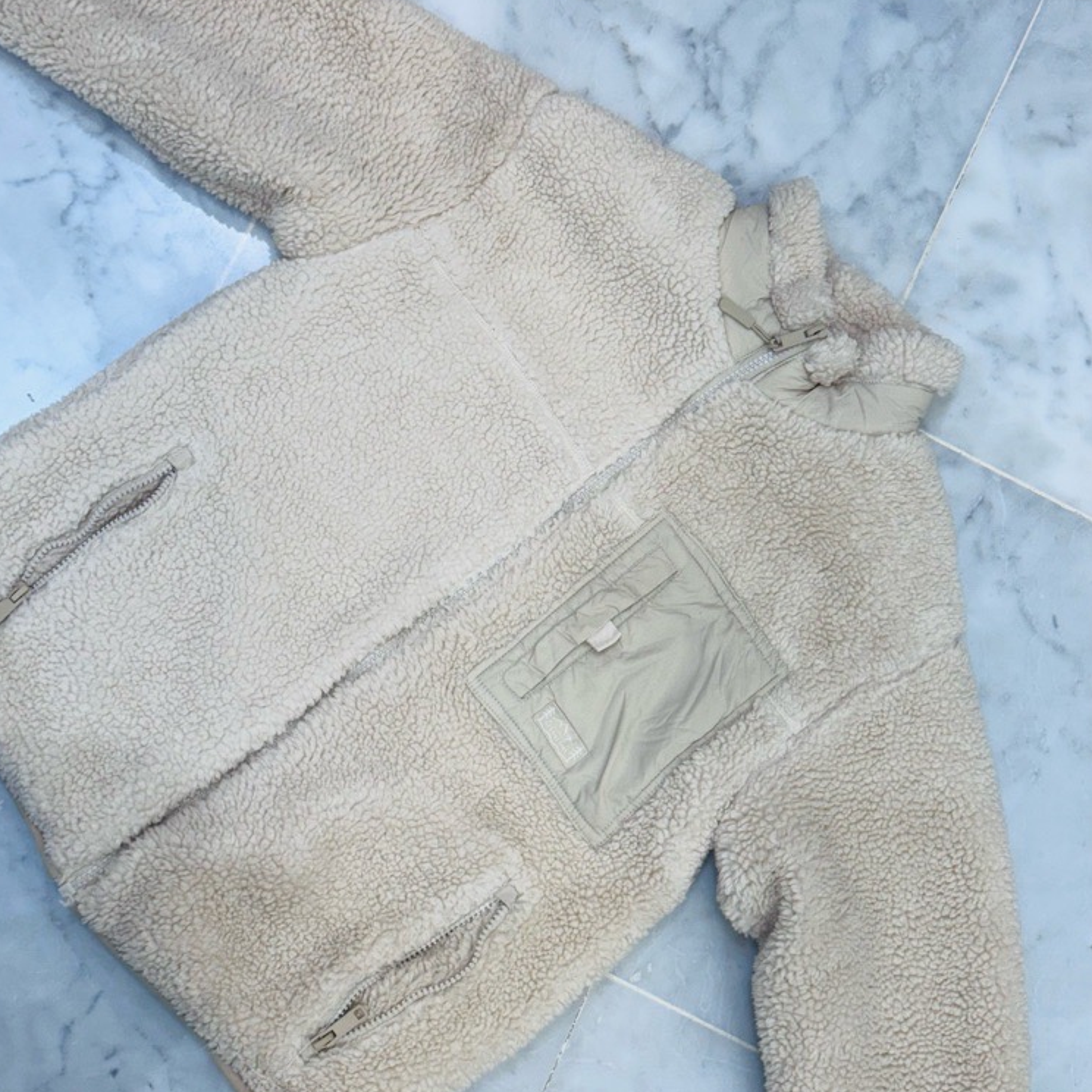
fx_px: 2034
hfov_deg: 30.0
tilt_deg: -75.6
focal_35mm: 57
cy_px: 436
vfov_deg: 30.0
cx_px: 545
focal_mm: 6.76
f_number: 1.78
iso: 50
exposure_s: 1/121
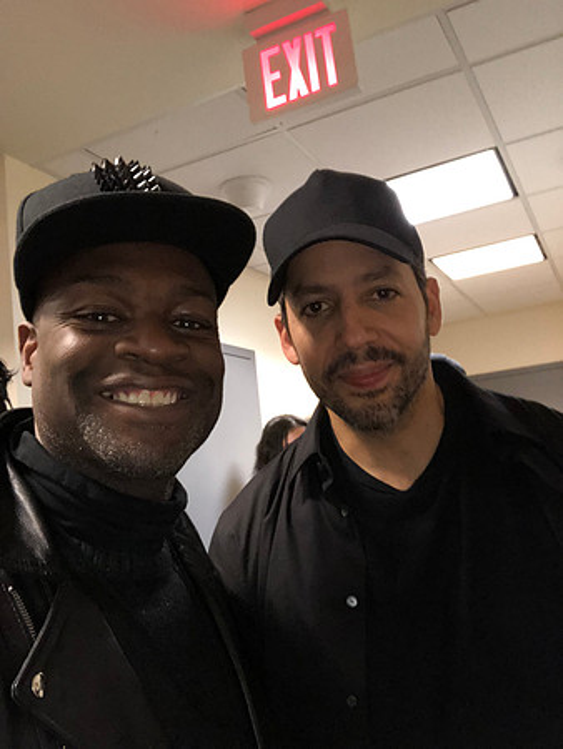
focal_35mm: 32
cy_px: 374
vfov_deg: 56.8
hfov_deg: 44.2
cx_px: 282
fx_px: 693
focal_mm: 2.87
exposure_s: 1/17
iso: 320
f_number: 2.2
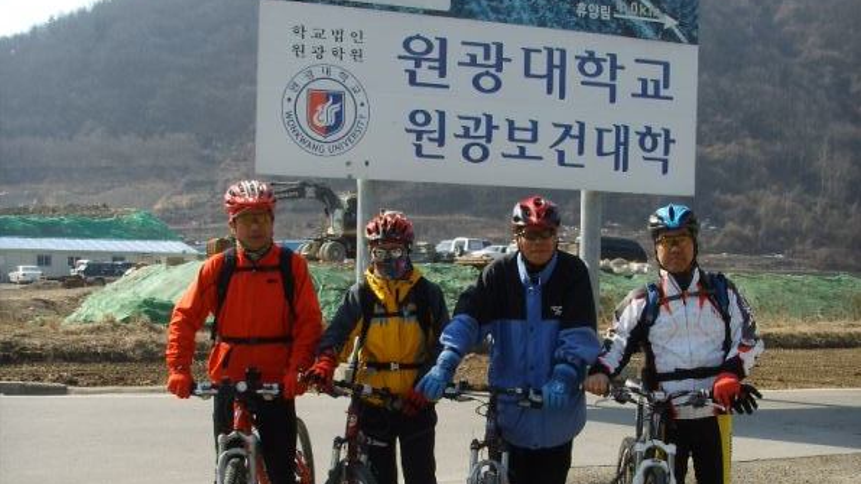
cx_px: 430
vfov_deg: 20.9
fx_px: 1301
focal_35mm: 57
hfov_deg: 36.6
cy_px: 353
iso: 50
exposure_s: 1/250
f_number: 6.3
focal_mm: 6.6
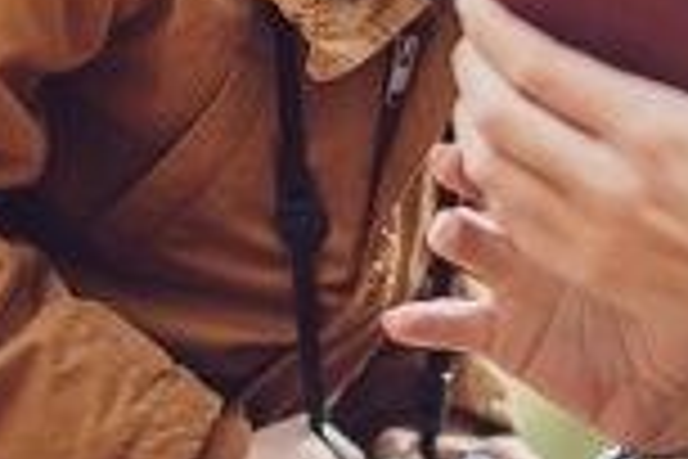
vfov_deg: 6.4
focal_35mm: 213
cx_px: 247
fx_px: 4070
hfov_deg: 9.7
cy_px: -34
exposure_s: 1/500
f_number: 1.4
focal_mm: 50
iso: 100
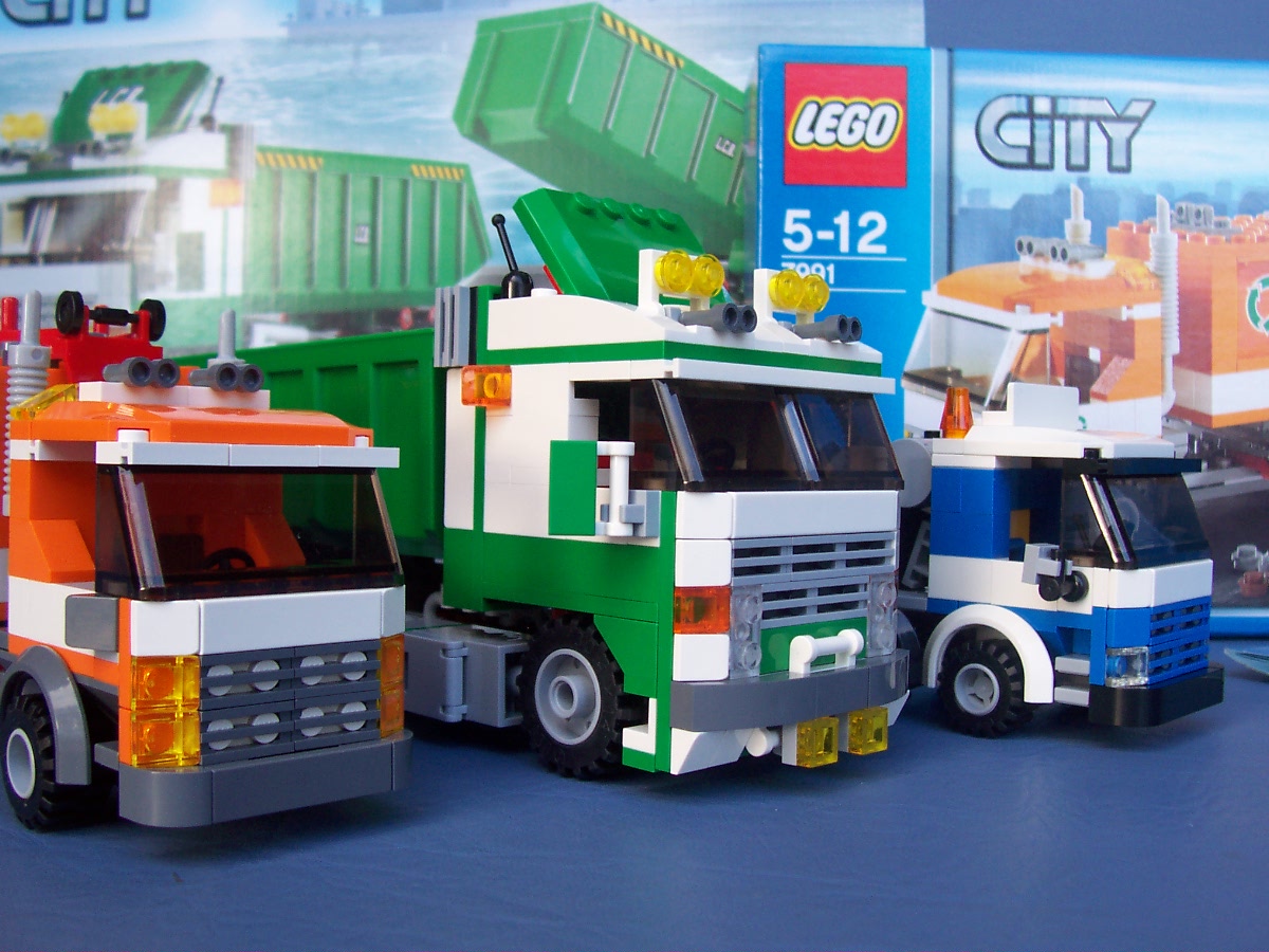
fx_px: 1356
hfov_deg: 50.1
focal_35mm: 37
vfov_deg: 38.7
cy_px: 476
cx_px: 634
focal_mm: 5.6
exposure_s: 1/90
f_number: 2.8
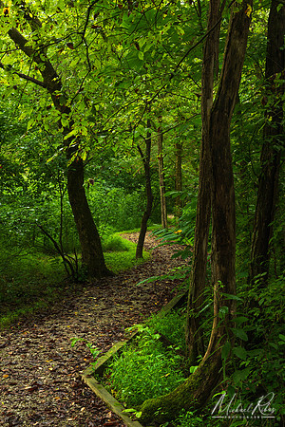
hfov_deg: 28.1
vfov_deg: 41.1
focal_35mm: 48
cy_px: 214
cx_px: 142
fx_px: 570
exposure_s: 1/1.67
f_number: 9
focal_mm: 48
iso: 100
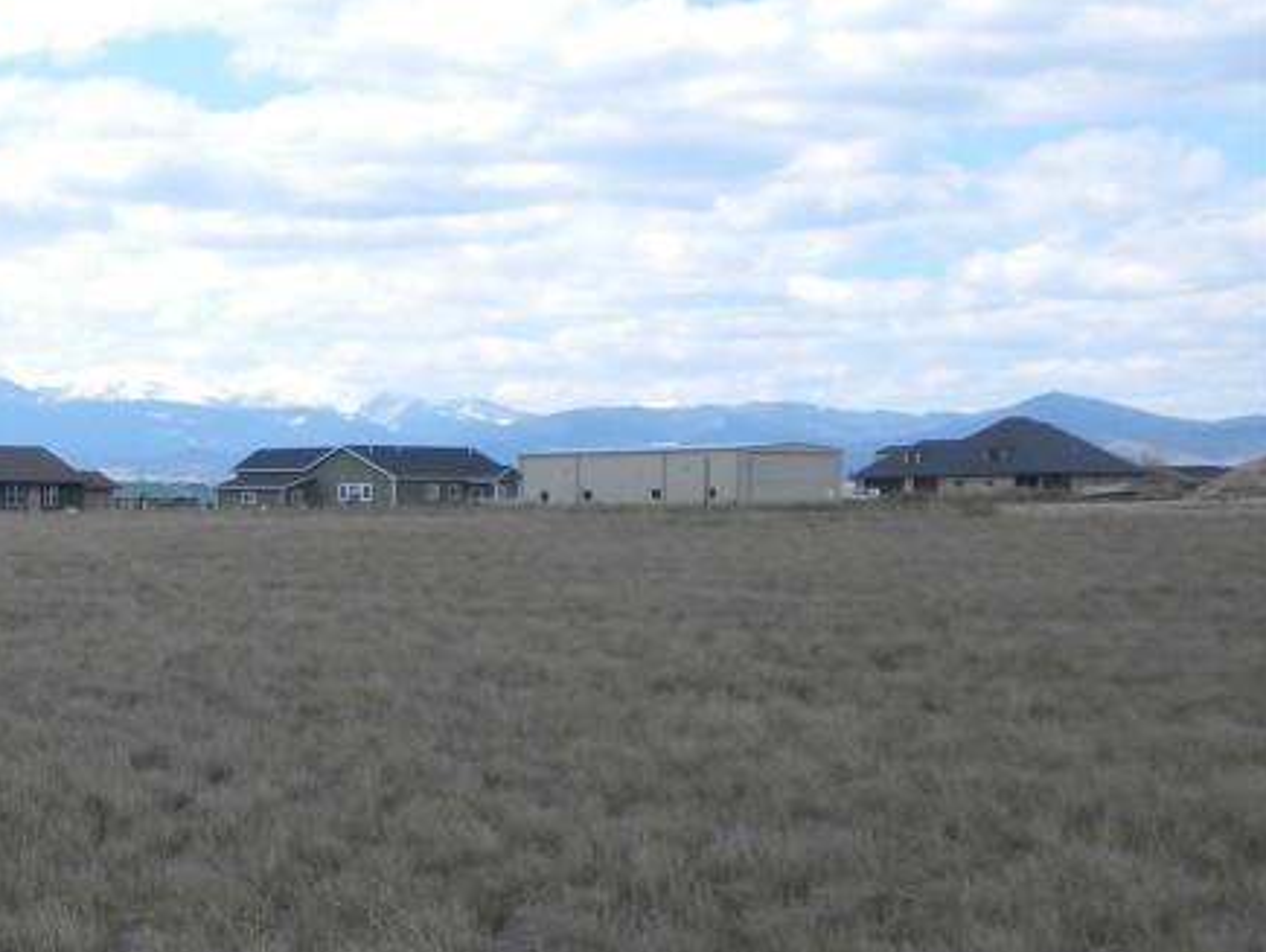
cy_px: 673
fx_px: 3184
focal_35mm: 87
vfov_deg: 16.9
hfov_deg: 21.1
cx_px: -218
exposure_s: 1/100
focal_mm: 6.6
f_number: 10
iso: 64
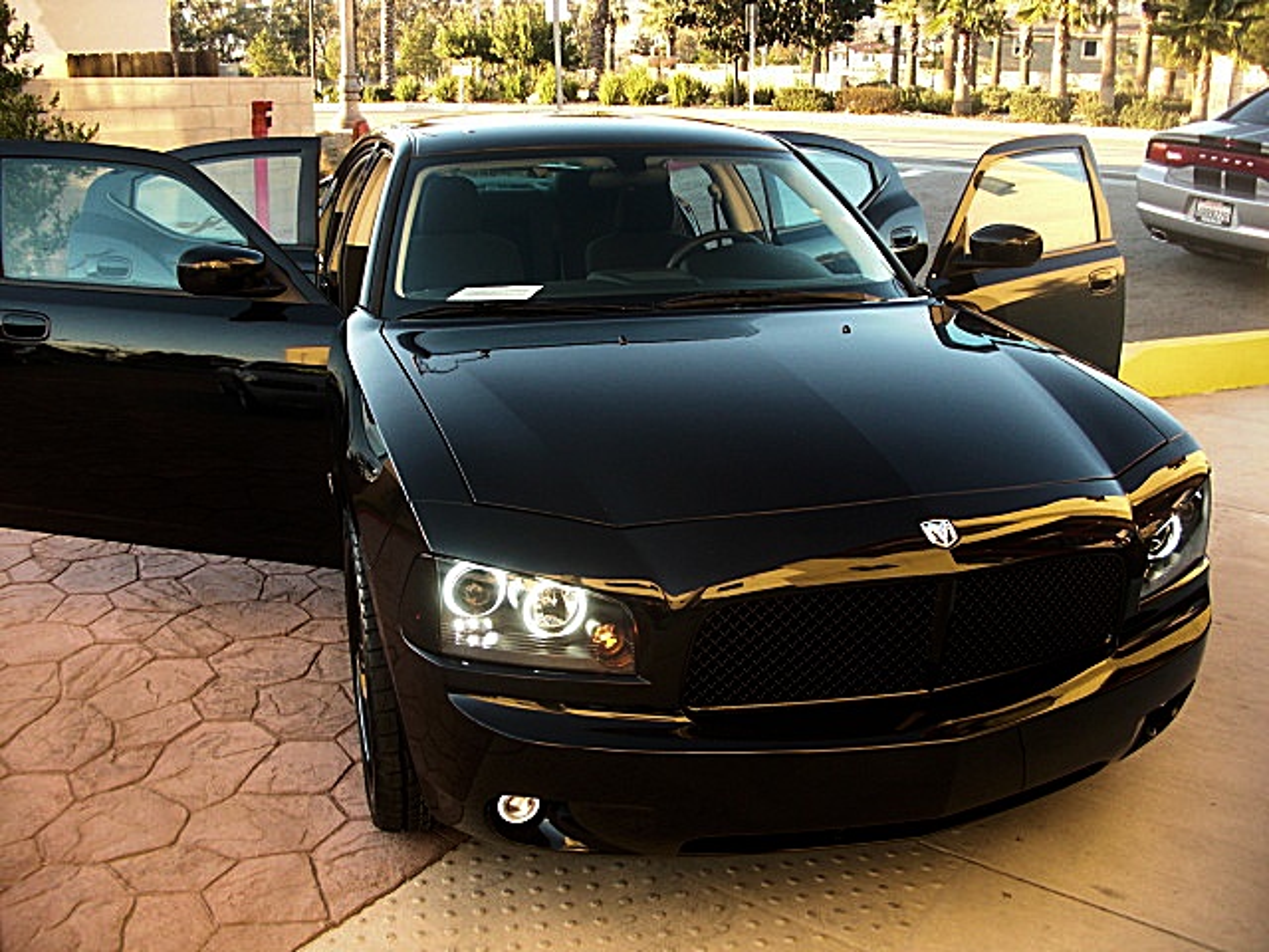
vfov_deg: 39.7
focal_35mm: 36
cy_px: 476
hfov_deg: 51.4
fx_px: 1320
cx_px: 634
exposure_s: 1/80
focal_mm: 6.3
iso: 100
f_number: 2.8
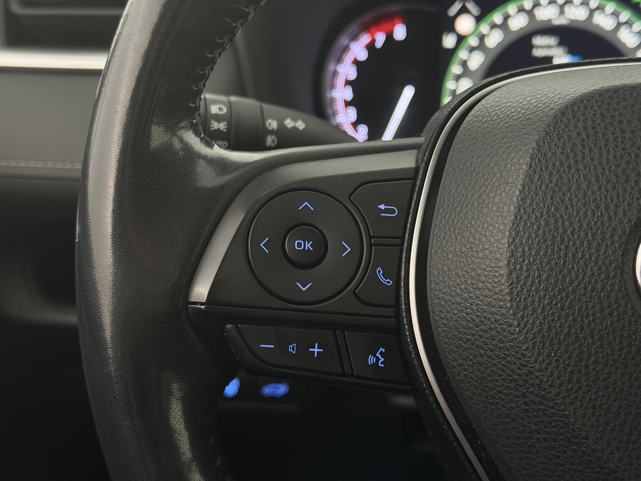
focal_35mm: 48
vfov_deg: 30.3
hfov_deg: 39.7
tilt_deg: -23.6
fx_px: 889
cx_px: 320
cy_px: 240
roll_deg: +1.5
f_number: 1.78
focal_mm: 6.76
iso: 500
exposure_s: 1/33
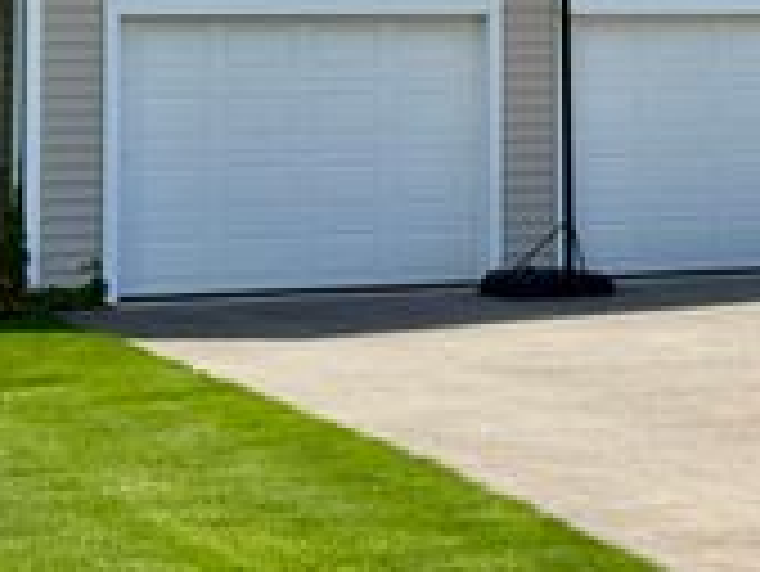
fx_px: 3120
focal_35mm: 142
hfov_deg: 13.2
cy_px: -97
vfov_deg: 10.3
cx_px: 1102
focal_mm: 6.76
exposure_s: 1/5208
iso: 80
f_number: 1.78
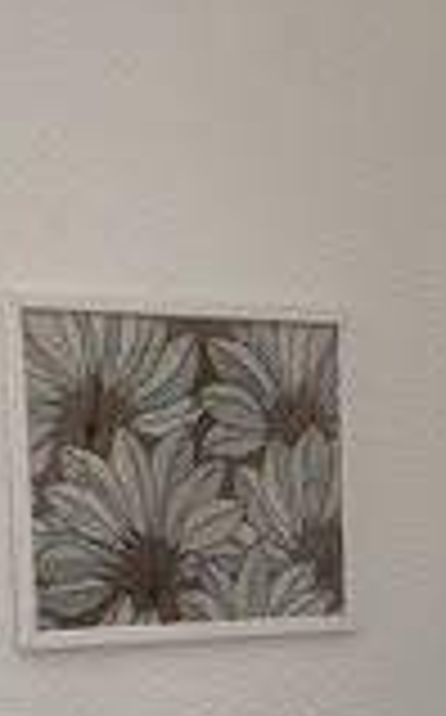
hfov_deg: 9.0
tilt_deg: -7.4
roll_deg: -1.1
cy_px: 896
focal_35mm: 139
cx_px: 824
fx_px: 2711
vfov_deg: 14.5
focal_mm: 4.25
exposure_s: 1/122
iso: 80
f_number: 1.8
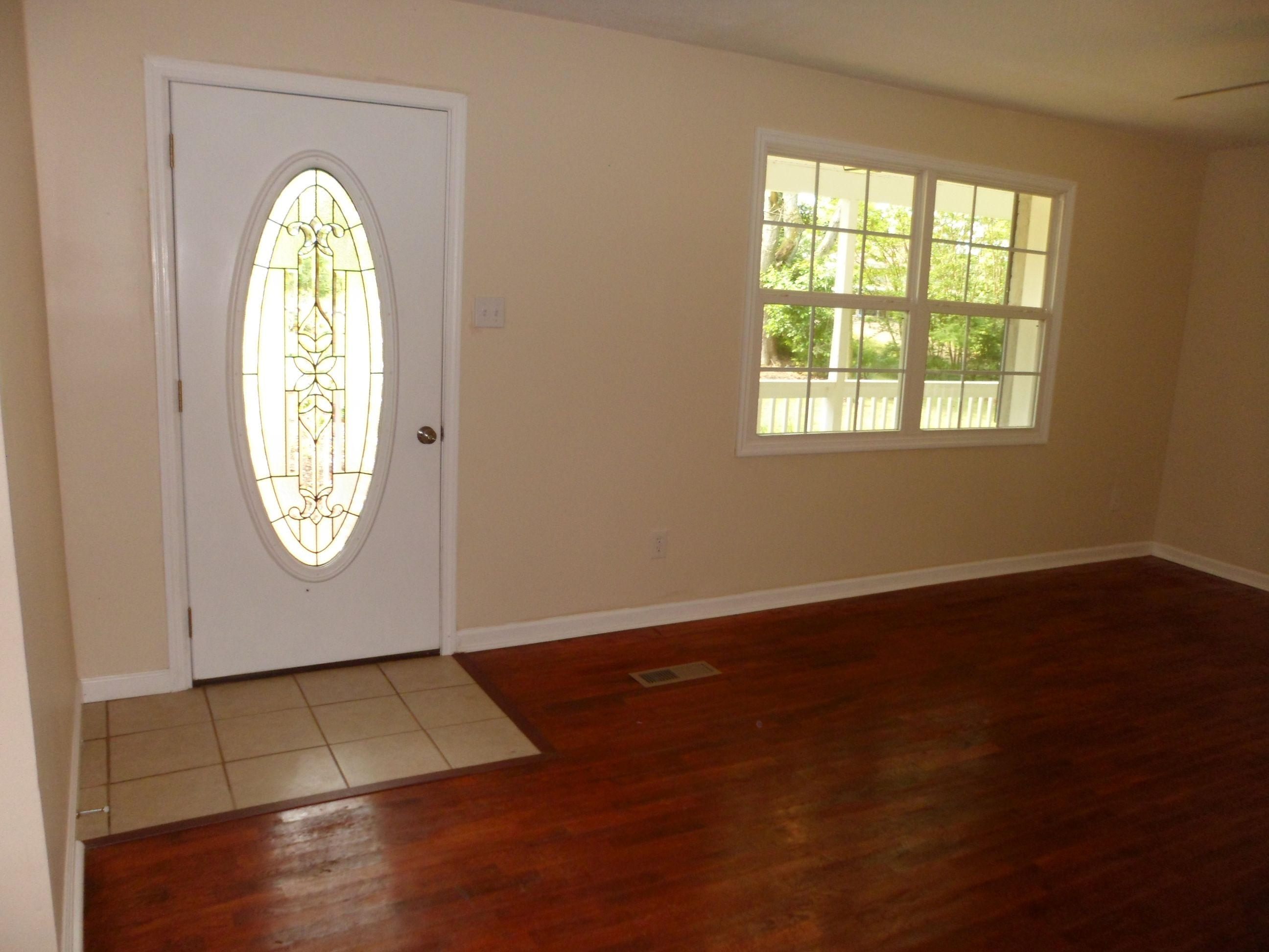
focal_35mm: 26
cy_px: 476
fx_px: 953
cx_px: 634
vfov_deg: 53.1
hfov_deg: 67.3
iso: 160
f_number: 3.3
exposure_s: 1/45
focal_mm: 4.9
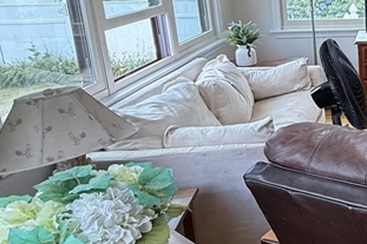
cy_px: 59
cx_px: 505
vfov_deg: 27.6
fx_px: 489
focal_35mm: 48
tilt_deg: -12.7
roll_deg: -1.3
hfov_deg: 30.2
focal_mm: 2.22
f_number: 2.2
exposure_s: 1/120
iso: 160
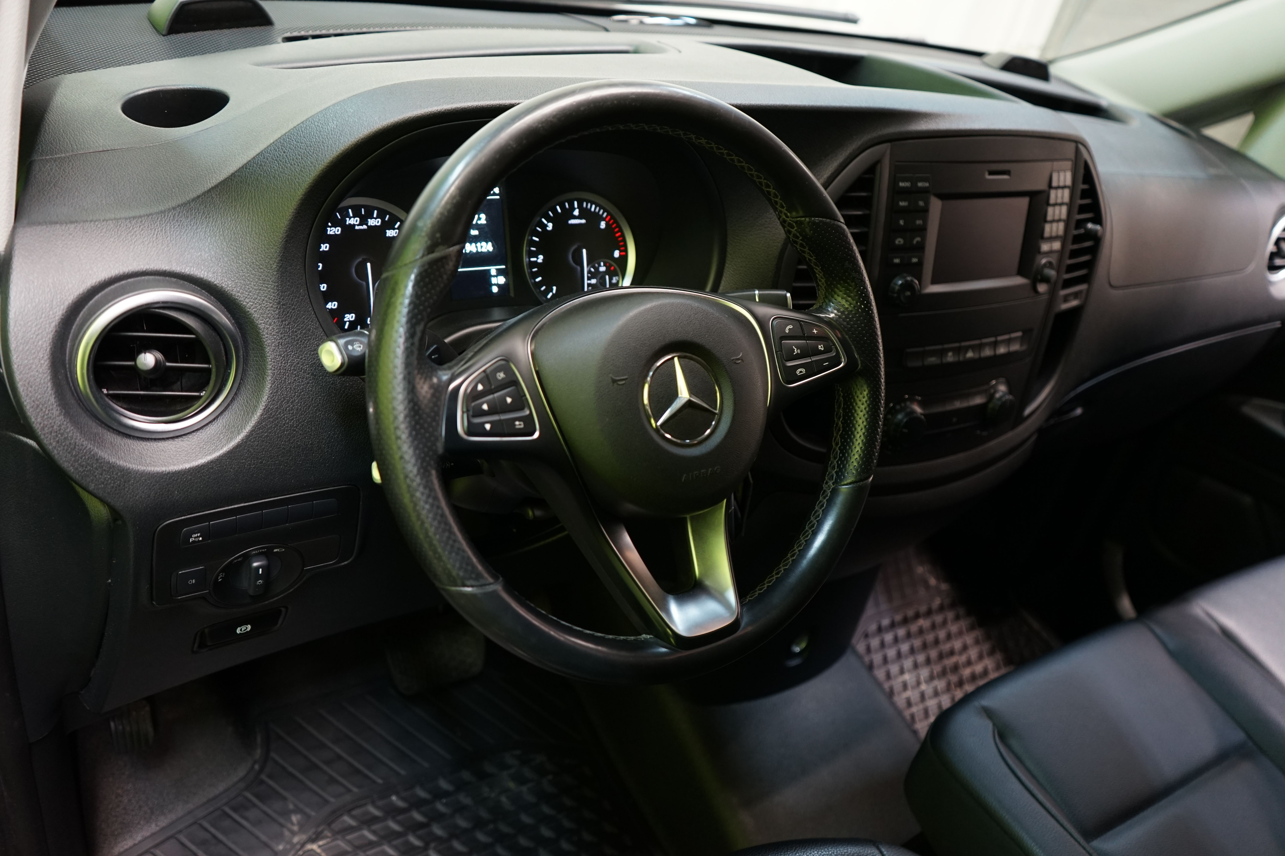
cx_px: 642
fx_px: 999
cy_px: 428
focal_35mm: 28
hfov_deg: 65.5
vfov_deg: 46.4
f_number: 3.5
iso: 1000
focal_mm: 28
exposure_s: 1/30
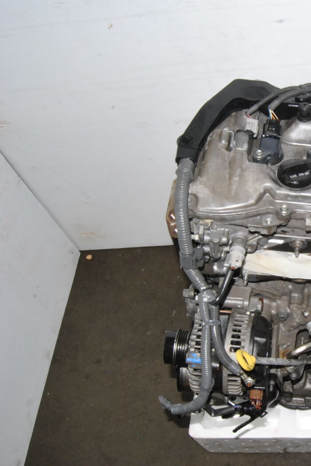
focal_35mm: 41
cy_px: 234
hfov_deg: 29.2
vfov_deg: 47.4
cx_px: 348
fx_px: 531
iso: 800
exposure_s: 1/200
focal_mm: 18
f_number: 20
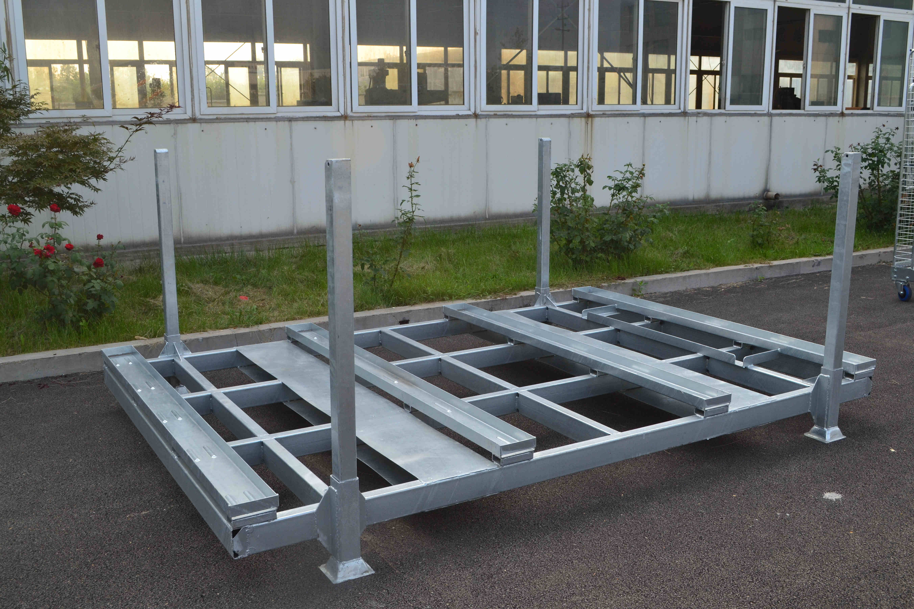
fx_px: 914
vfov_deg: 36.9
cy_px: 304
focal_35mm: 36
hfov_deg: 53.1
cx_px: 457
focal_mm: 24
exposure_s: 1/250
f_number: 10
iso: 400
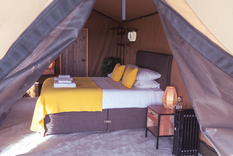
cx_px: 116
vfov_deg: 37.9
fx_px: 227
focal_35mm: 35
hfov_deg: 54.4
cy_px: 78
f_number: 13
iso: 2000
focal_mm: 35
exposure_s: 1/40
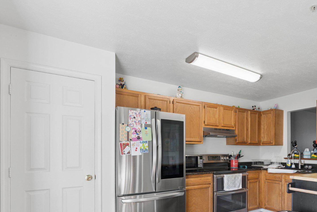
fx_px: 209
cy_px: 150
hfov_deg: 71.5
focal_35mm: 24
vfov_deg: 52.1
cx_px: 219
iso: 100
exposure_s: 1/10
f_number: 8
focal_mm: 11
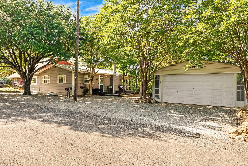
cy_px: 83
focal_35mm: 25
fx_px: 172
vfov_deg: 51.3
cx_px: 124
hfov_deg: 71.5
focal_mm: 17
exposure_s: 1/25
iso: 125
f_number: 11
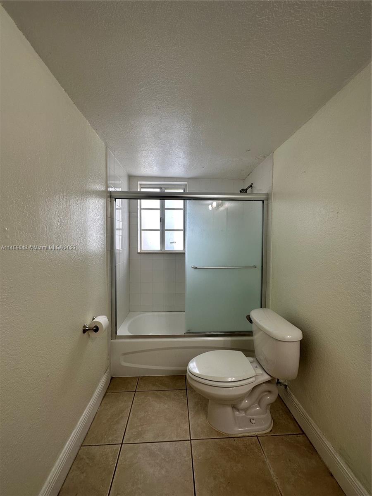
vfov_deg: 102.1
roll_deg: -1.0
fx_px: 201
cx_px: 186
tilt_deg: -1.5
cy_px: 248
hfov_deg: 85.7
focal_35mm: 14
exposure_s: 1/120
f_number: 2.2
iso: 64
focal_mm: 2.22
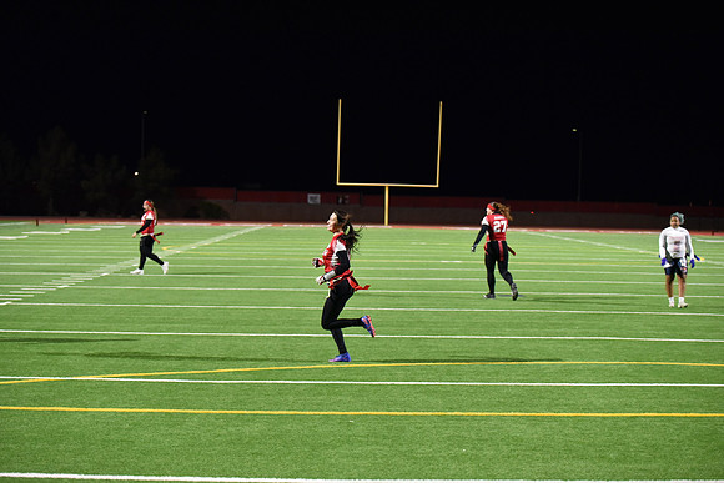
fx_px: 1408
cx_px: 362
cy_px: 242
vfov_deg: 19.5
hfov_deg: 28.8
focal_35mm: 70
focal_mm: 70
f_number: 2.8
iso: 5600
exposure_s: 1/640
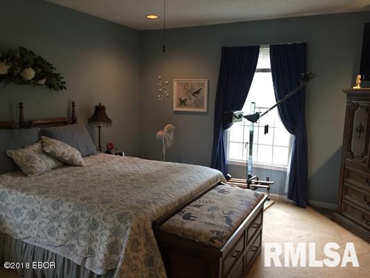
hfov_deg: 61.6
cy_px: 139
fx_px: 310
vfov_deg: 48.2
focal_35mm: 29
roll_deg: -1.7
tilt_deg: -8.3
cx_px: 185
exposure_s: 1/30
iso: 80
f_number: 2.2
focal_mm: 4.15
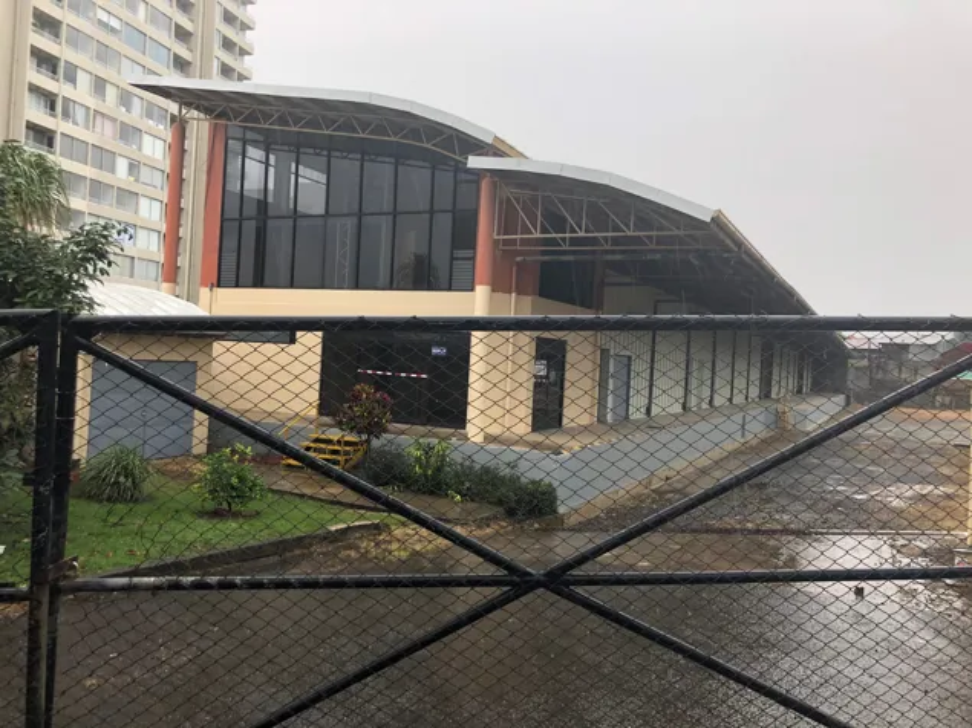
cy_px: 364
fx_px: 786
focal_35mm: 28
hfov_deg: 63.5
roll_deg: -1.8
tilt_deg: +1.4
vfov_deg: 49.7
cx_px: 486
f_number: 1.8
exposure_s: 1/120
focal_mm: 3.99
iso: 40
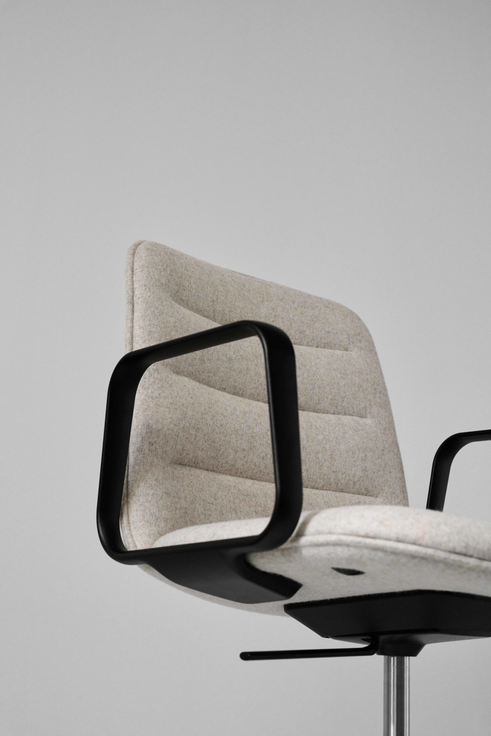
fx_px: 1043
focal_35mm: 51
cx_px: 246
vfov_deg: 38.9
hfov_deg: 26.5
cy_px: 368
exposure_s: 1/250
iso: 1600
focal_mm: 51
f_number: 6.3
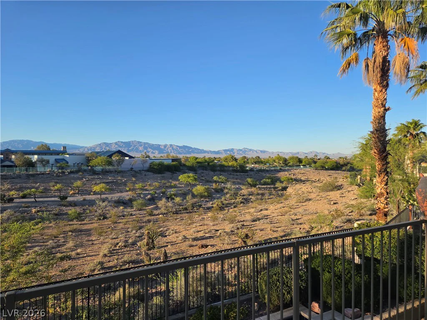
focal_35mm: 23
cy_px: 160
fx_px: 284
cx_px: 214
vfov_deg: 58.9
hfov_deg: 73.9
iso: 80
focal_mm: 5.4
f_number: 1.8
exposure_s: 1/2186
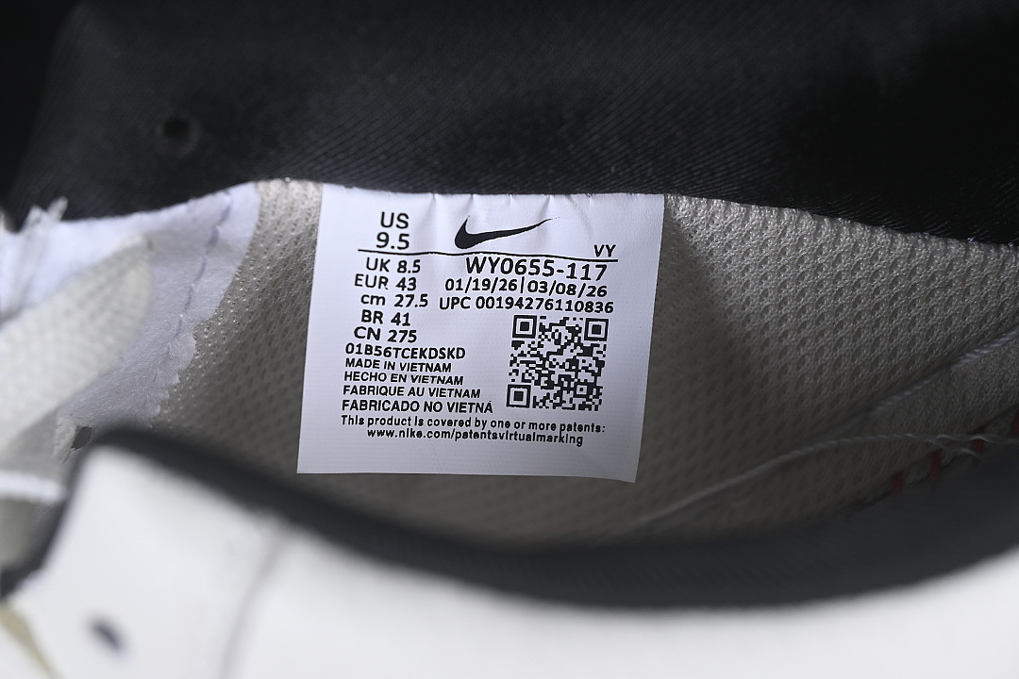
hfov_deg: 27.0
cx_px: 510
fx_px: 2123
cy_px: 340
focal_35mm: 75
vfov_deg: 18.2
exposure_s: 1/80
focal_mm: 50
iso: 160
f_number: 7.1
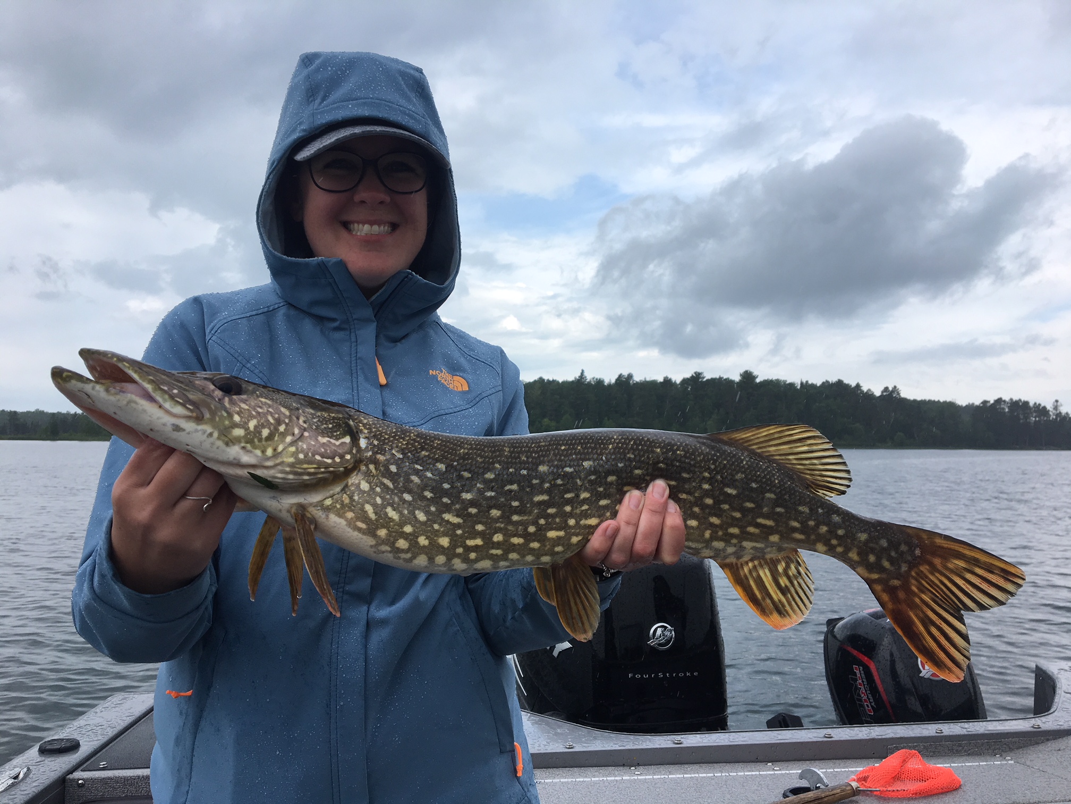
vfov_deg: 48.2
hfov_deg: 61.7
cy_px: 402
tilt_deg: +4.5
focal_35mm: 29
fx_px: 897
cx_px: 536
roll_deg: -0.1
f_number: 2.2
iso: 25
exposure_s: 1/699
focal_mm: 4.15
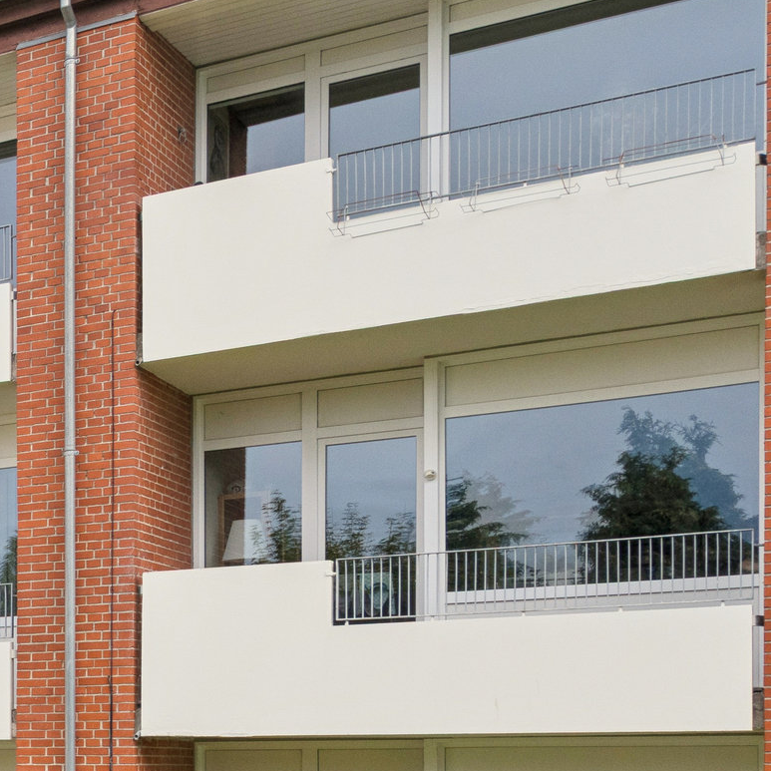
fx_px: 1663
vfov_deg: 24.5
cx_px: -564
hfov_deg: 20.0
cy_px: 826
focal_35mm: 66
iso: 800
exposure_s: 1/1250
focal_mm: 20
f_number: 7.1
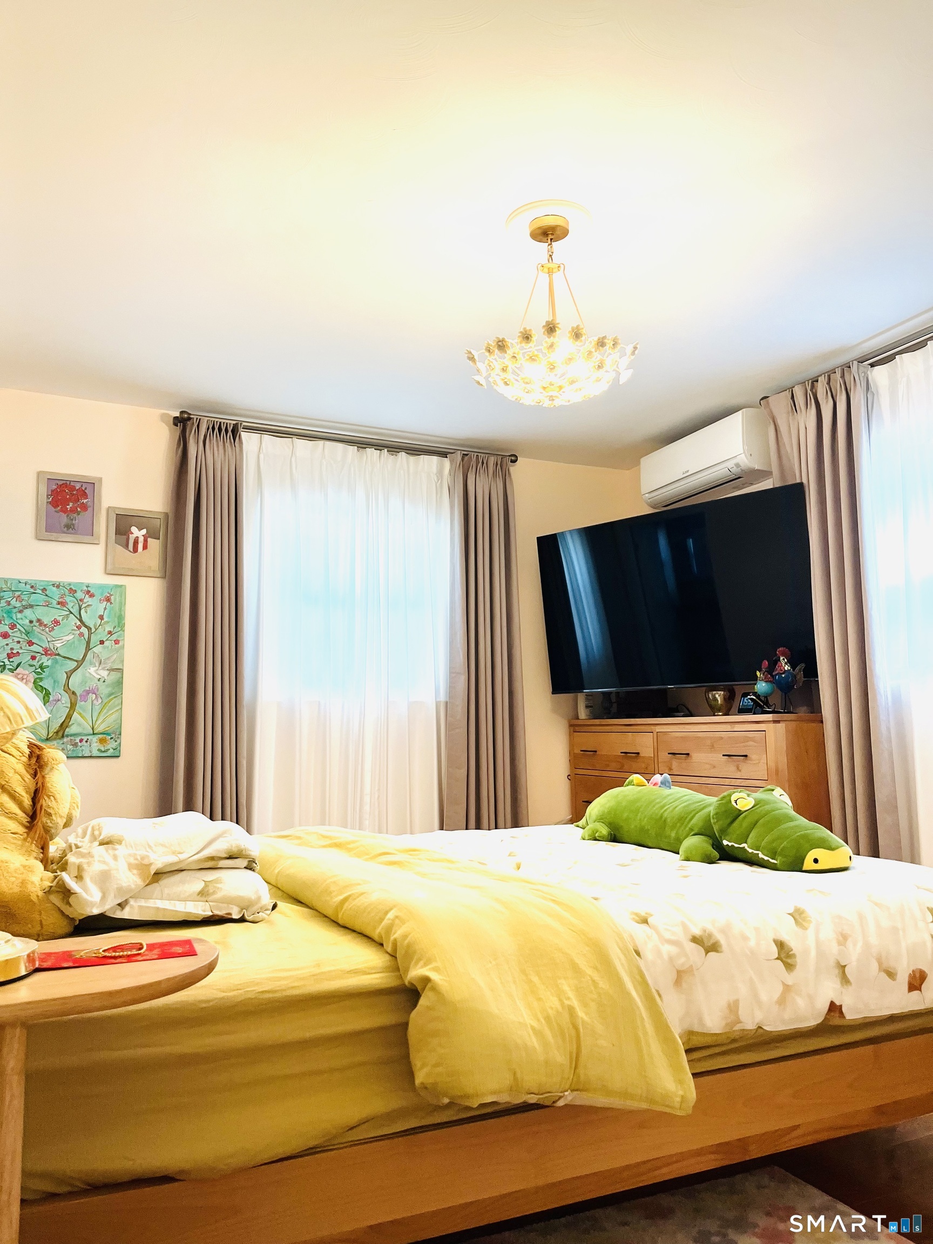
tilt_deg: +5.7
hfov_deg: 53.1
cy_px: 622
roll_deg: +0.9
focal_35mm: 26
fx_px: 934
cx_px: 466
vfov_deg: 67.3
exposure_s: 1/120
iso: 125
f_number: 1.6
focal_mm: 5.1
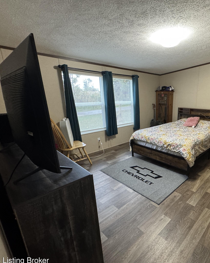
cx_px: 159
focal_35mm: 19
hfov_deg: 66.1
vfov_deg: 83.3
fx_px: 148
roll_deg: -1.3
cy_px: 136
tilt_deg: -16.3
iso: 500
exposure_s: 1/60
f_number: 2.2
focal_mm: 2.22
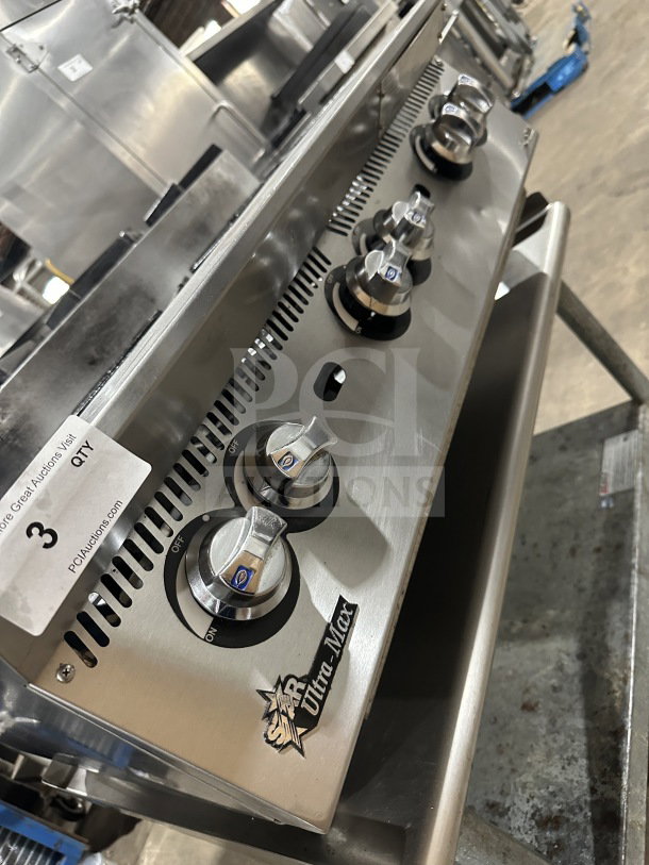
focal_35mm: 24
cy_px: 432
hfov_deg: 56.8
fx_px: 600
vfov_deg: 71.6
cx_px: 324
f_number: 1.78
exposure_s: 1/60
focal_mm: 6.86
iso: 500
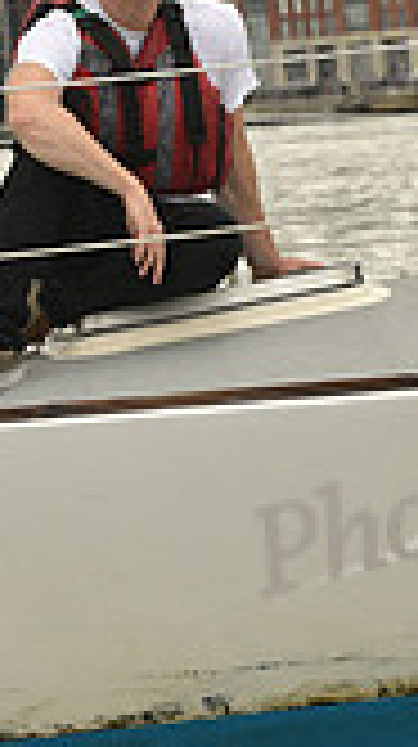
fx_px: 5949
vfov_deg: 7.2
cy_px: 182
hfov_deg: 3.9
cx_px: 1124
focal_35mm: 301
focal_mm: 82
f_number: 6.3
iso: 320
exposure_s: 1/1250
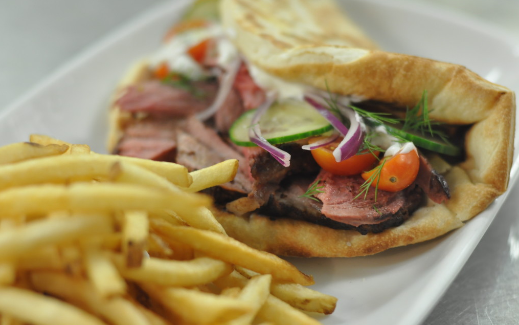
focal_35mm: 77
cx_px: 261
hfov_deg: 26.8
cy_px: 163
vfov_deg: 17.0
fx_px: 1089
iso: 800
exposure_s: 1/30
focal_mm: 50
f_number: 2.8
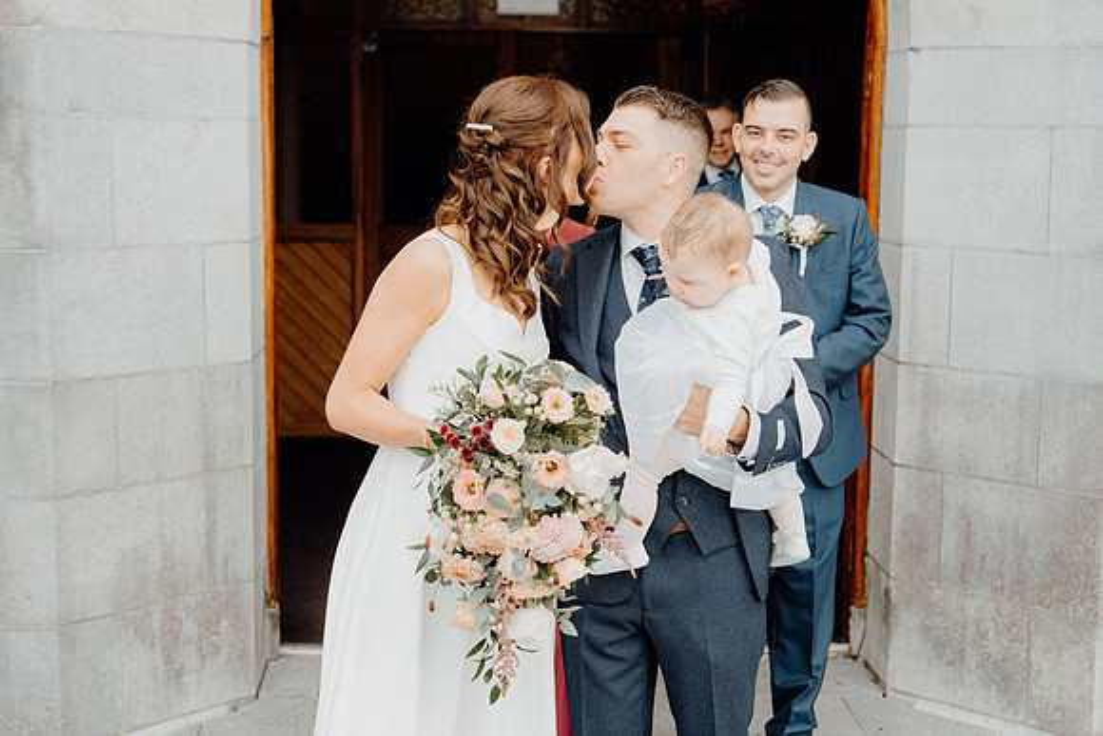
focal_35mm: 55
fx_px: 1685
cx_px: 552
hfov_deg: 36.2
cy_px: 368
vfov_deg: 24.6
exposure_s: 1/200
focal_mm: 55
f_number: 3.5
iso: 125
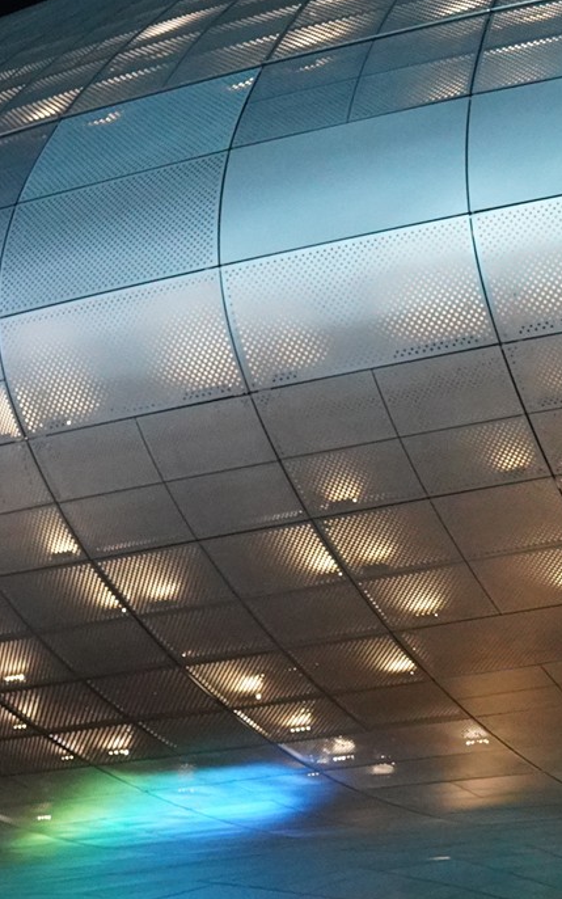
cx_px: 796
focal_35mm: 104
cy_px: 706
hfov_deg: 12.1
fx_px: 2548
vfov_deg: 19.8
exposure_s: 1/80
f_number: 6.3
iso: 10000
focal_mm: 35
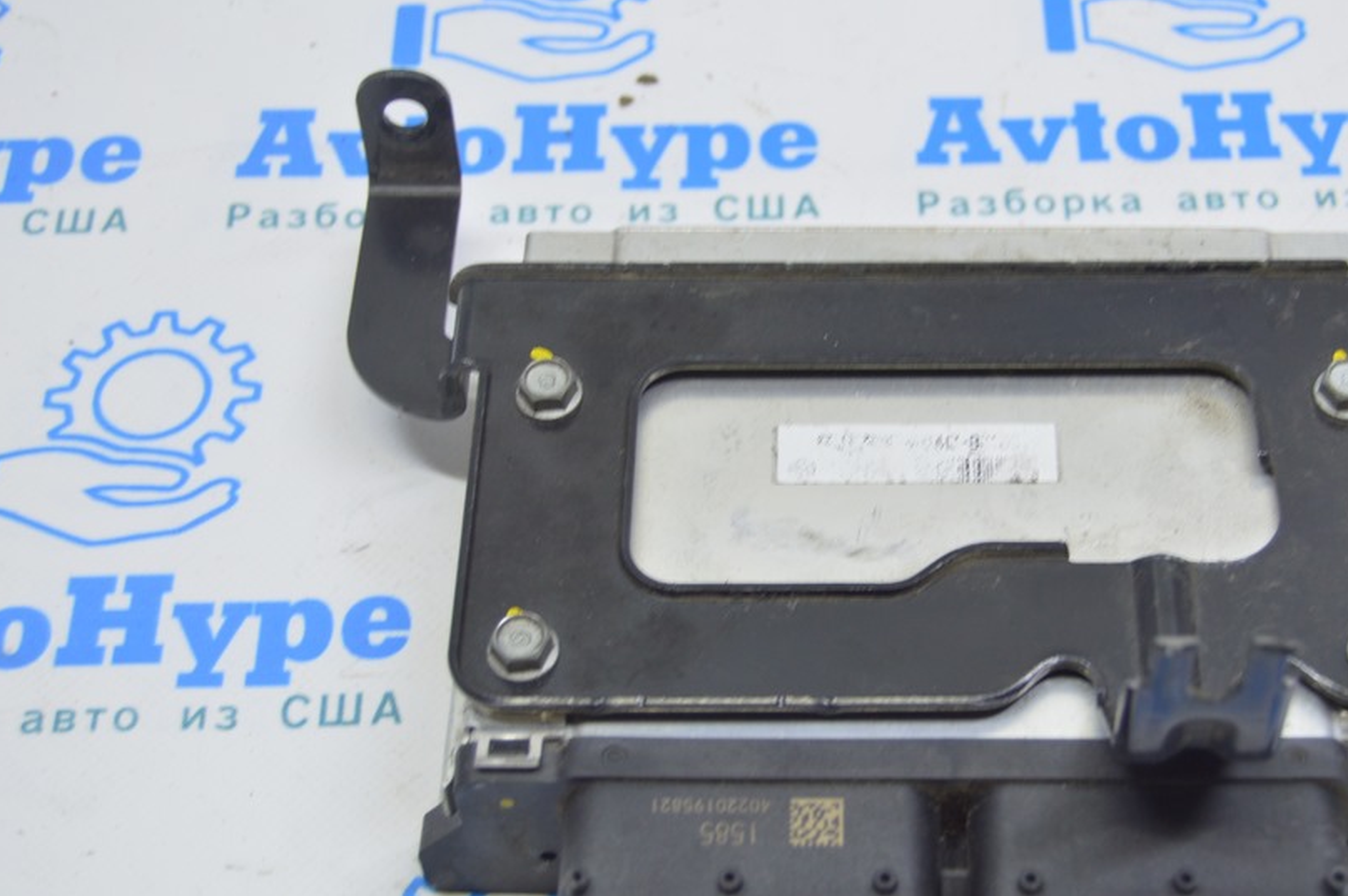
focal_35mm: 67
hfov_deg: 30.1
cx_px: 850
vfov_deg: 20.4
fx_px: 2493
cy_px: 453
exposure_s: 1/20
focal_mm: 35
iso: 400
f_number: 5.6
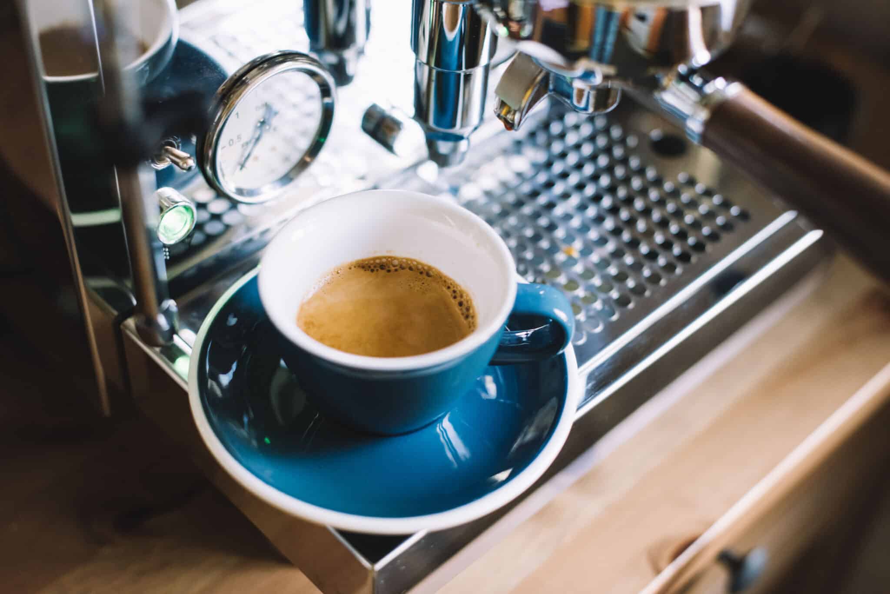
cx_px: 445
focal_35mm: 50
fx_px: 1236
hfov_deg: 39.6
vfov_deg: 27.0
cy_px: 297
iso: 1000
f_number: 2.5
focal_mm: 50
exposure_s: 1/160
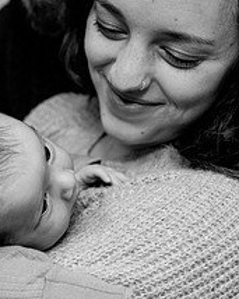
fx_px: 655
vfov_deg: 25.7
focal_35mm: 74
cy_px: 158
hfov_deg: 20.3
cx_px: 22
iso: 500
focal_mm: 25
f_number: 2.8
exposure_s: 1/250
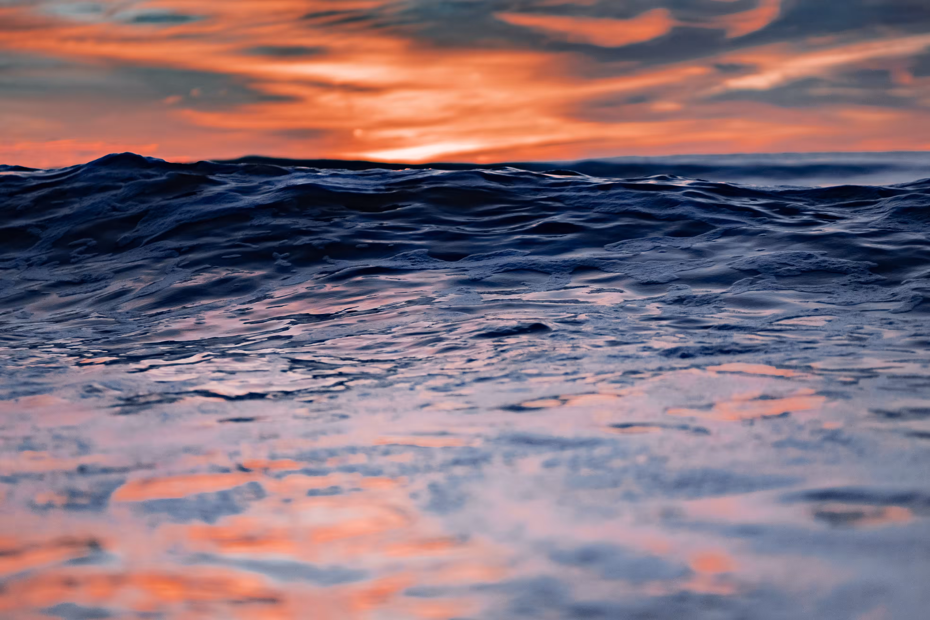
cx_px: 465
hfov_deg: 24.8
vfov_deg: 16.7
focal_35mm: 82
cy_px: 310
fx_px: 2118
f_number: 1.8
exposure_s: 1/2000
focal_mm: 55
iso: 800
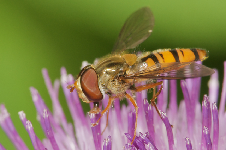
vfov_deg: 6.5
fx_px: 1318
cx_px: 113
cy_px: 75
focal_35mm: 210
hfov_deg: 9.8
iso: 200
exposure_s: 1/200
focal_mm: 140
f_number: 11
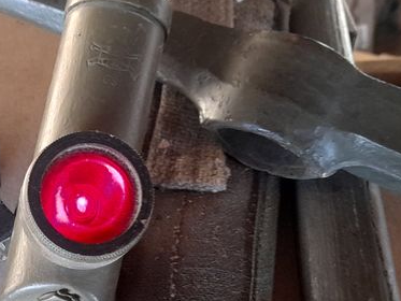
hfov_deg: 28.1
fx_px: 776
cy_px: 225
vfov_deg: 21.8
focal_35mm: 67
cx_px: 56
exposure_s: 1/50
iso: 400
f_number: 2
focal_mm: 4.6
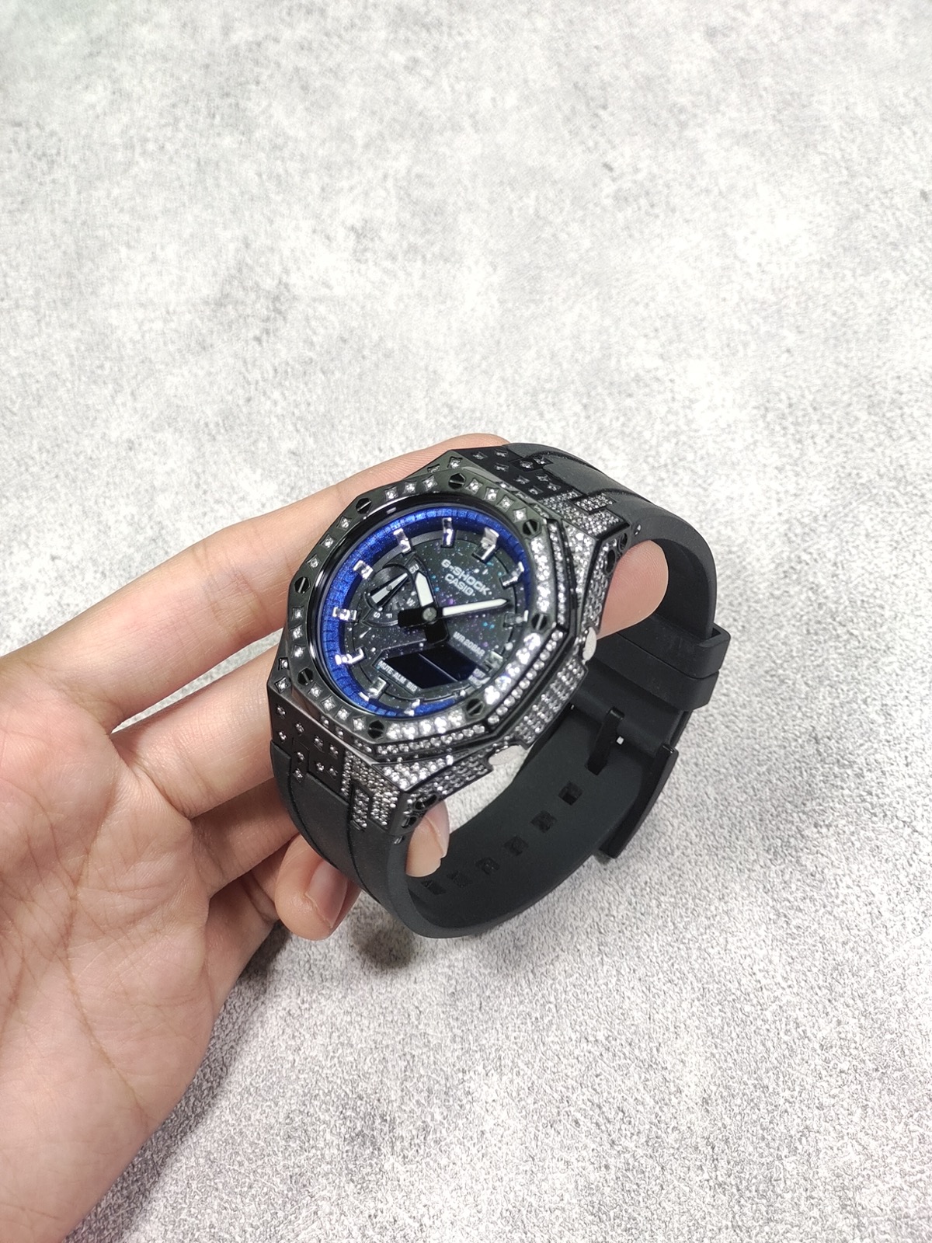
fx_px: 1795
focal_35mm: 50
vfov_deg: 38.2
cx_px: 466
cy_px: 622
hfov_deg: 29.1
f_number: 2.08
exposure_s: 1/100
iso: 94
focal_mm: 7.55
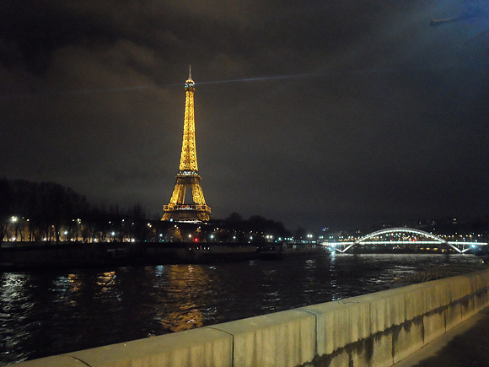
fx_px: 424
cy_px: 184
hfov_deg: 60.0
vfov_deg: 46.8
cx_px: 244
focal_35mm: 30
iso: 800
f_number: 2.7
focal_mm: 5.5
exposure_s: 1/8
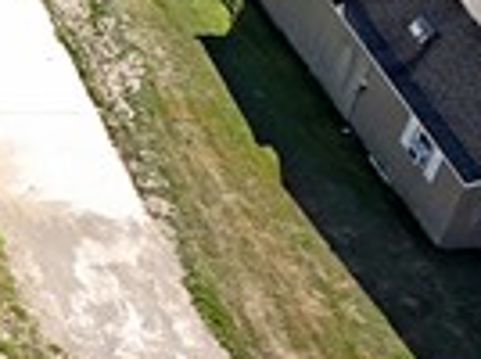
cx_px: -962
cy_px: -113
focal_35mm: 184
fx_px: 2552
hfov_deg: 8.8
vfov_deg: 7.9
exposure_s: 1/25
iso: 100
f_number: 2.8
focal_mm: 12.29
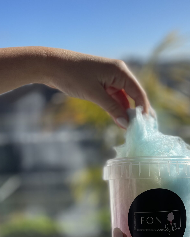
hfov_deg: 33.3
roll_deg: +1.9
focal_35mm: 44
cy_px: 158
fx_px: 309
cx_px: 148
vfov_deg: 41.5
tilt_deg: -17.2
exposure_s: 1/3788
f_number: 1.6
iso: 50
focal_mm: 5.1
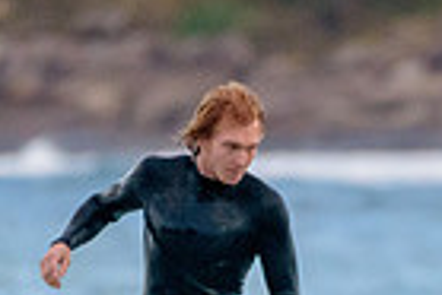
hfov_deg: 0.8
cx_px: 379
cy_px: 451
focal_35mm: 2547
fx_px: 31304
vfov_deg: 0.5
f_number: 5.6
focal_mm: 500
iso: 1250
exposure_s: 1/2000
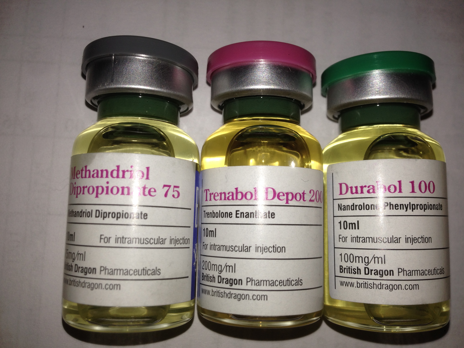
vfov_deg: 42.9
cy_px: 174
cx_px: 232
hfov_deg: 55.4
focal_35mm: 33
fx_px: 442
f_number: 2.4
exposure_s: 1/768
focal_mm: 4.12
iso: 50
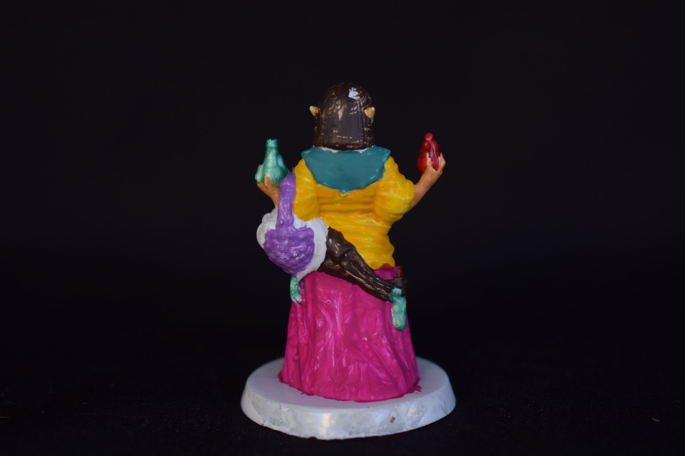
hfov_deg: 24.6
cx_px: 342
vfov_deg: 16.6
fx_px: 1570
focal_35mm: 82
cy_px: 228
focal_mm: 55
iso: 400
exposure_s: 1/30
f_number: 5.6
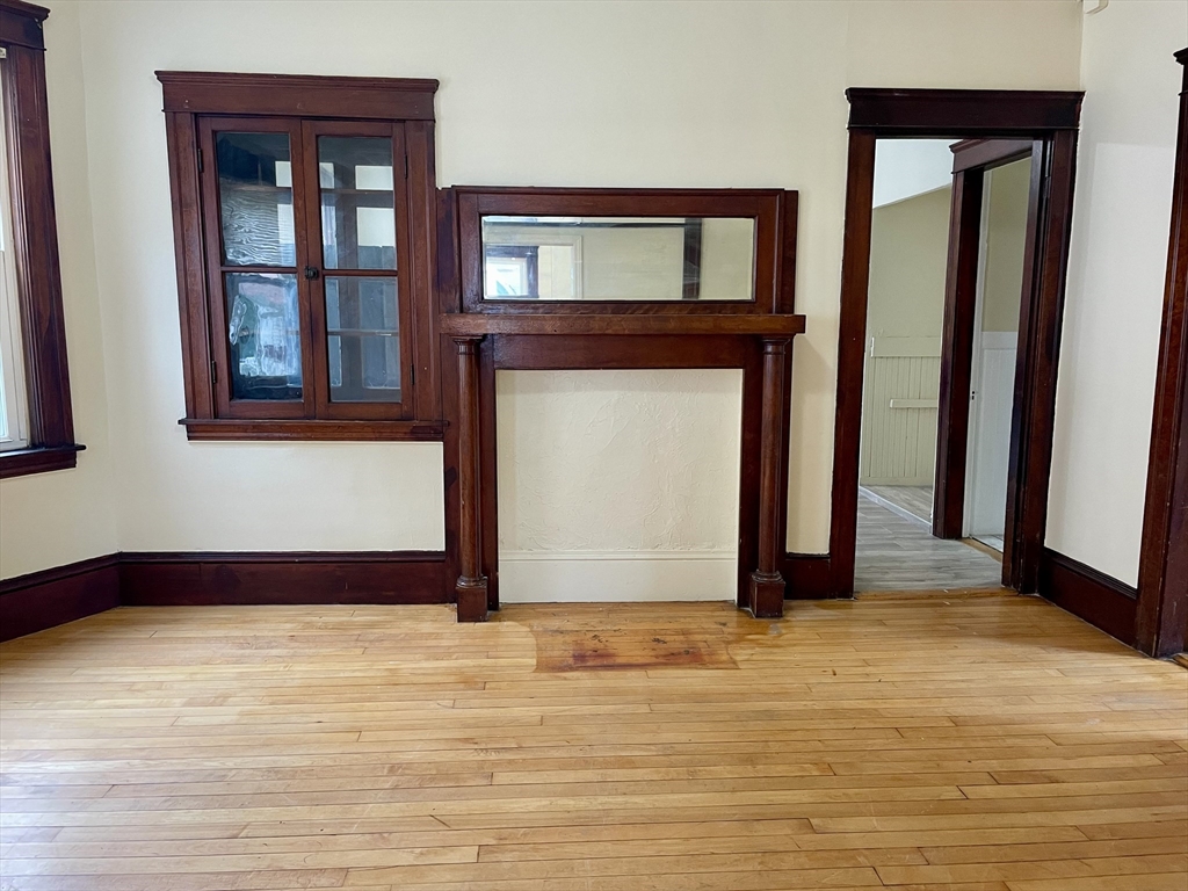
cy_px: 446
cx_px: 594
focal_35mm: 26
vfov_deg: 53.1
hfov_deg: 67.3
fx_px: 892
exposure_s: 1/60
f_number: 1.6
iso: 125
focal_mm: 4.2
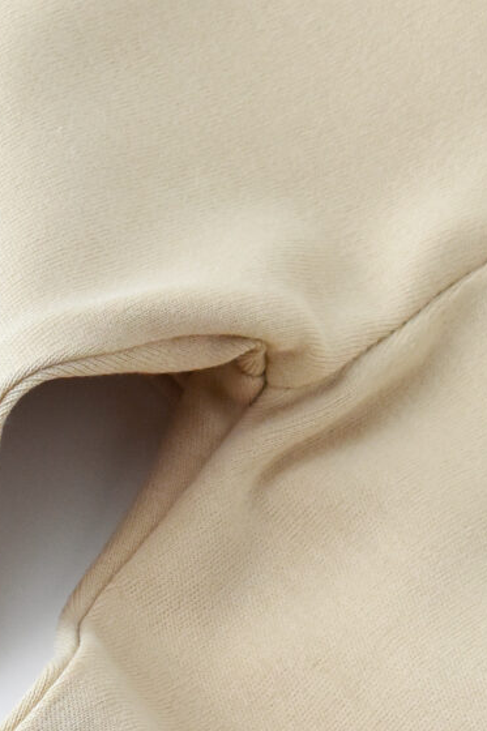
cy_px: 564
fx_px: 5847
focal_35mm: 288
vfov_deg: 7.1
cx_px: -148
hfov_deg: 4.7
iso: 400
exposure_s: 1/60
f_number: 8
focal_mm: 42
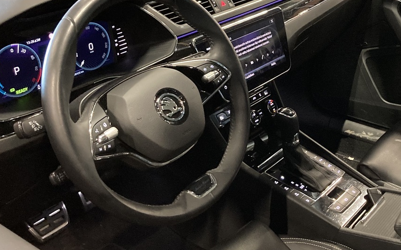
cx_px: 296
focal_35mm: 50
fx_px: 546
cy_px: 130
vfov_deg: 25.8
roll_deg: -3.6
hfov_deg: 39.3
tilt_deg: -27.6
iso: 640
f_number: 1.8
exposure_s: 1/26
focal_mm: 3.99
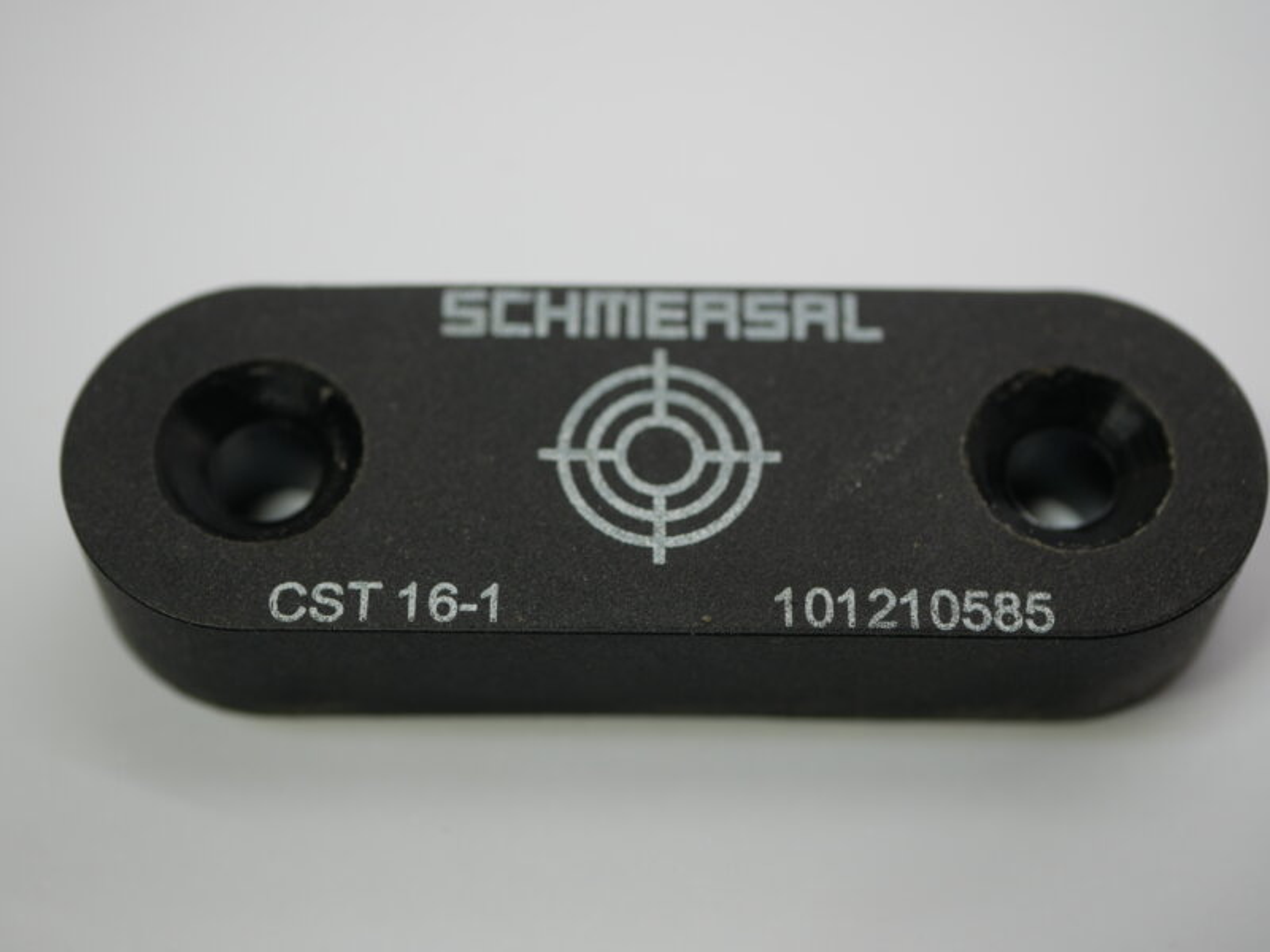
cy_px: 476
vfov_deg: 24.4
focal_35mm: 60
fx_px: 2201
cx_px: 635
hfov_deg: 32.2
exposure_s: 1/160
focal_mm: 30
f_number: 3.2
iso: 200
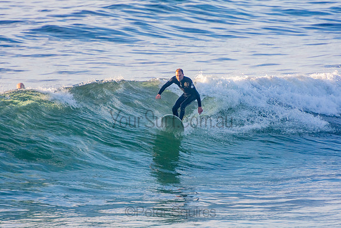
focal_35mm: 621
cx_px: 170
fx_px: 5887
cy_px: 114
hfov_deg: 3.3
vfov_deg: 2.2
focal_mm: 400
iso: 560
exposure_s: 1/1250
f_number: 5.6
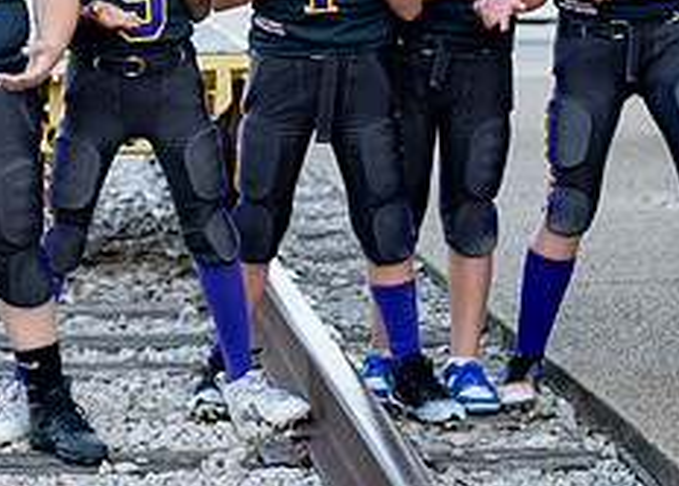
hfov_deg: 12.4
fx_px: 3087
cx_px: -12
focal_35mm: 160
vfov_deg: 9.0
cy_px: 22
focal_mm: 50
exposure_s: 1/400
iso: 160
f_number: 2.5
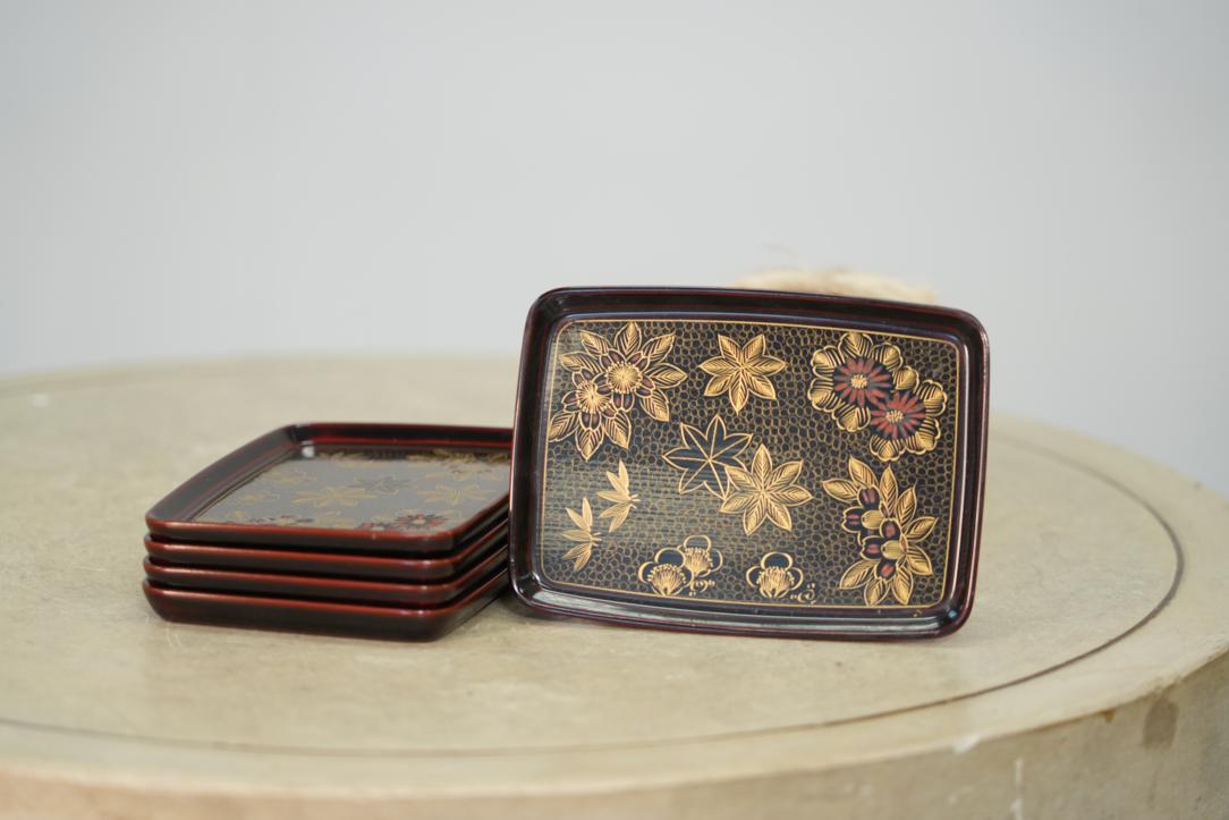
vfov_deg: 13.0
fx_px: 3585
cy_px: 410
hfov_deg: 19.5
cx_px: 614
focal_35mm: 105
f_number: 4
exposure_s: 1/125
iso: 1600
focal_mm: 105
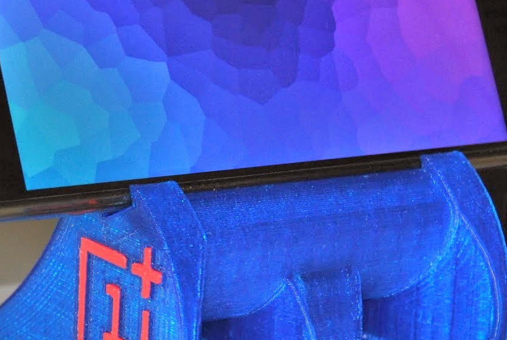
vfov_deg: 6.8
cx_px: 301
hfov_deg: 10.1
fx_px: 2867
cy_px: 105
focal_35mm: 203
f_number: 5.6
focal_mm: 55
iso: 200
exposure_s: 1/60
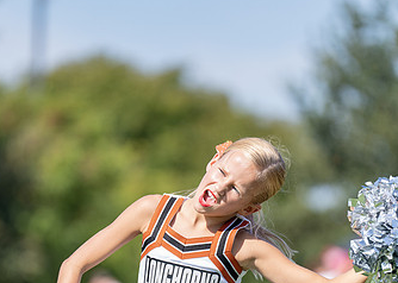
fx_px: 4179
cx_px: 194
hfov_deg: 5.5
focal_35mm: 370
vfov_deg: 3.9
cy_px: 238
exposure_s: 1/1250
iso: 125
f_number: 2.8
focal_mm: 200
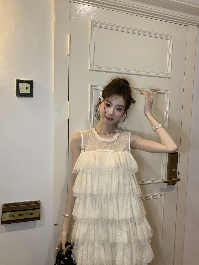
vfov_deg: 67.3
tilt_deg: -5.6
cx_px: 100
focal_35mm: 26
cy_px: 132
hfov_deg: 53.1
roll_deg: -1.5
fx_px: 199
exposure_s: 1/50
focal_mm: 4.25
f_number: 1.8
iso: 125
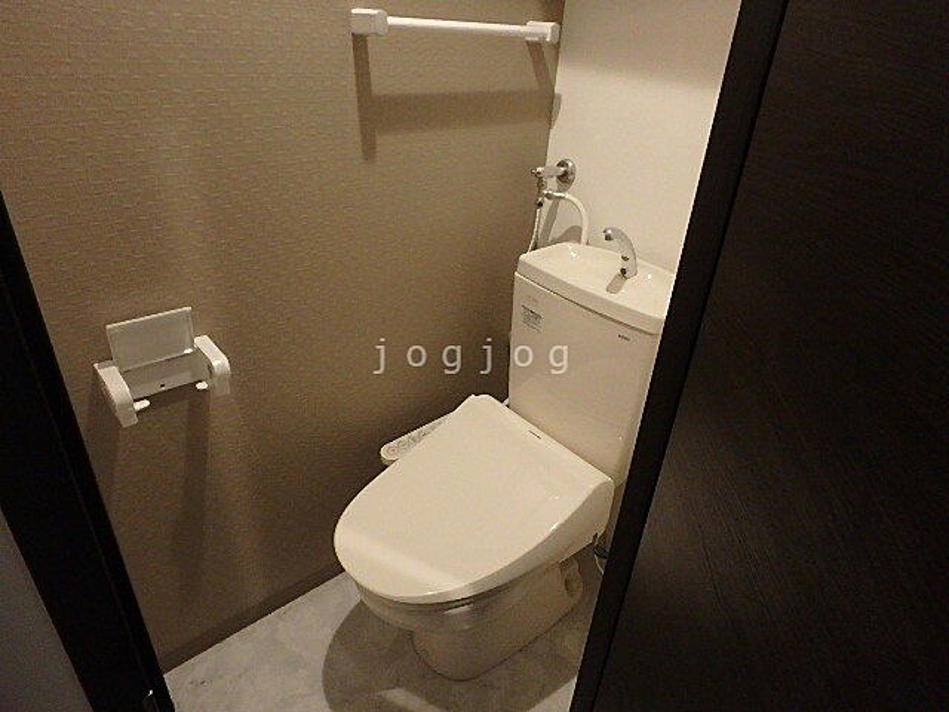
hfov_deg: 79.0
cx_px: 474
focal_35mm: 21
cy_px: 356
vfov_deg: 63.4
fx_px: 576
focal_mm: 3.7
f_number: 3.5
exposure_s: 1/30
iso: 640
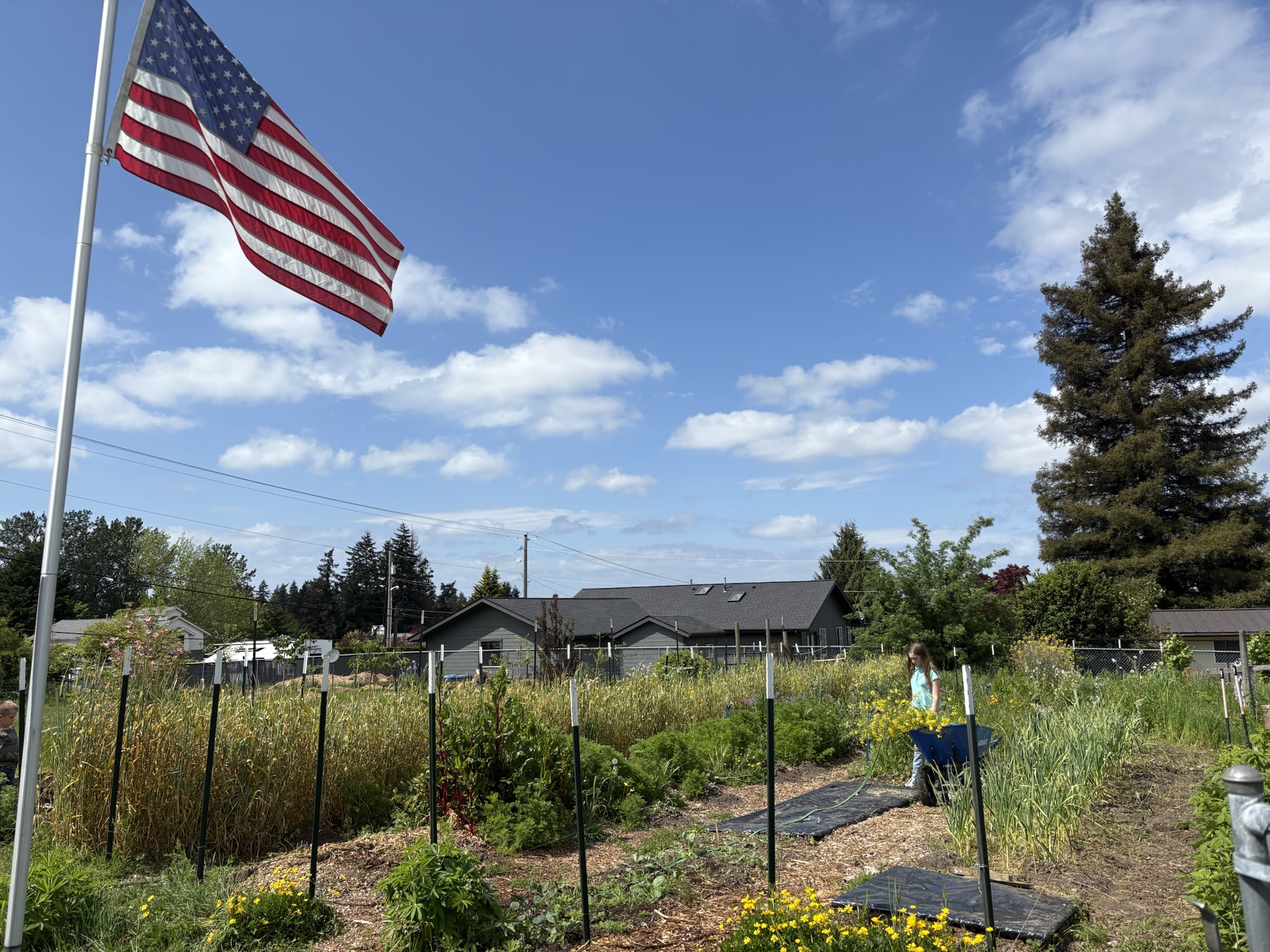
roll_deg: +1.7
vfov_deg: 53.1
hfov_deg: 67.3
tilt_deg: +9.6
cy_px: 476
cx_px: 635
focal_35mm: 26
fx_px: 954
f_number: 1.6
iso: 50
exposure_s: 1/4950
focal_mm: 5.96
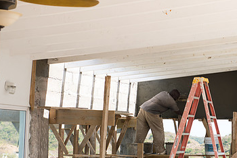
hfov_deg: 17.5
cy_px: 94
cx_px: 173
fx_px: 764
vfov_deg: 11.8
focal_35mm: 116
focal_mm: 70
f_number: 5.6
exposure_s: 1/100
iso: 64
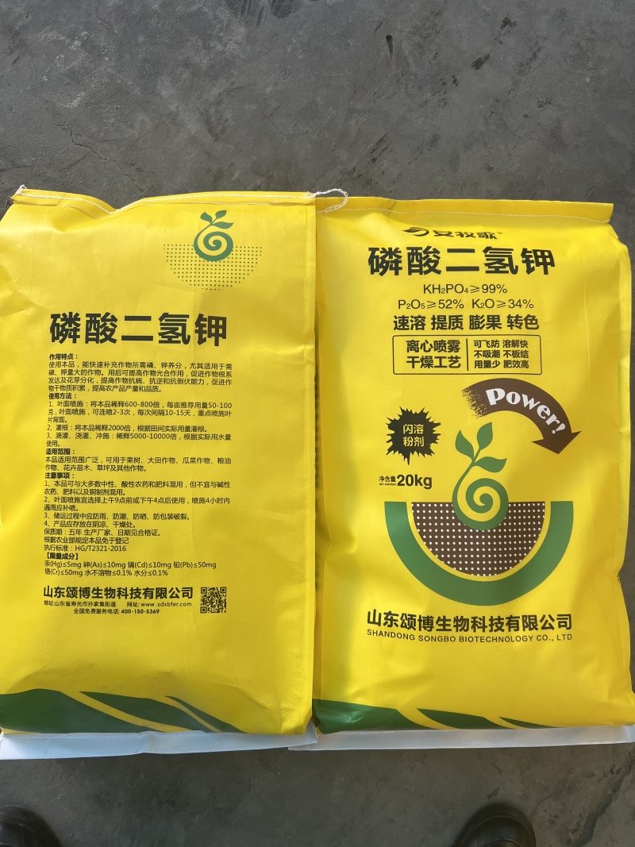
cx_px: 318
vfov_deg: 67.3
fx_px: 636
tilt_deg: -86.6
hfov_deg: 53.1
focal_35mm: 26
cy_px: 424
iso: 125
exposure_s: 1/121
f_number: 1.5
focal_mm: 5.7
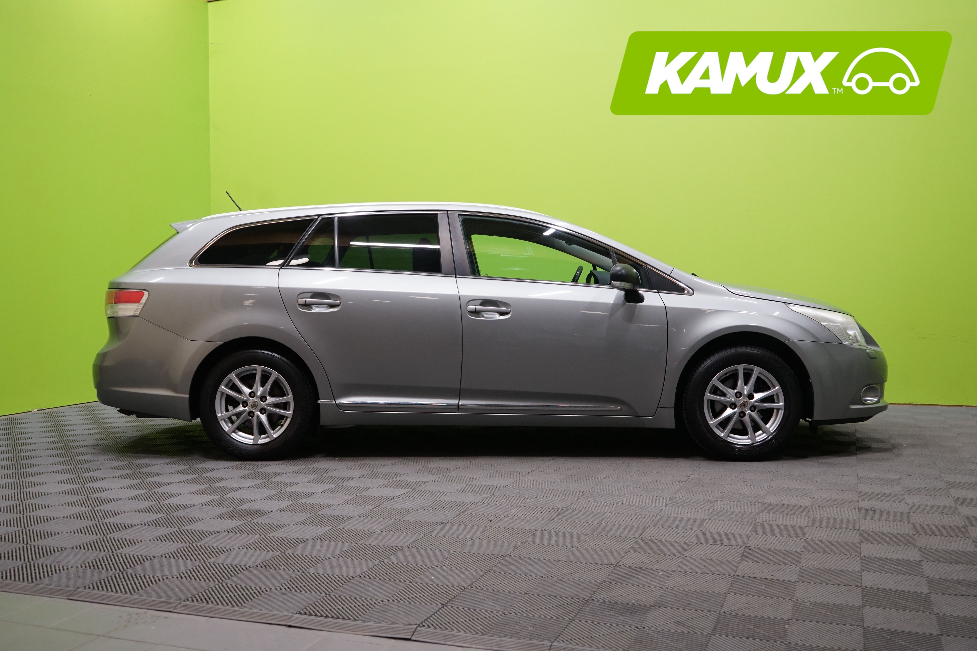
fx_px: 977
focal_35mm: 36
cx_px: 488
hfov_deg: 53.1
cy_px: 326
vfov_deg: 36.9
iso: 1600
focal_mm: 36
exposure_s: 1/200
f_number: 4.5
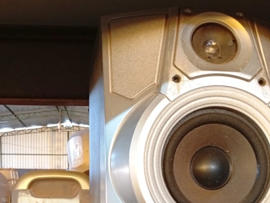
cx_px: 124
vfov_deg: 24.0
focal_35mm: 59
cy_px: 192
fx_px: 461
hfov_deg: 32.7
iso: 662
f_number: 1.8
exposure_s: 1/20
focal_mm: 3.98
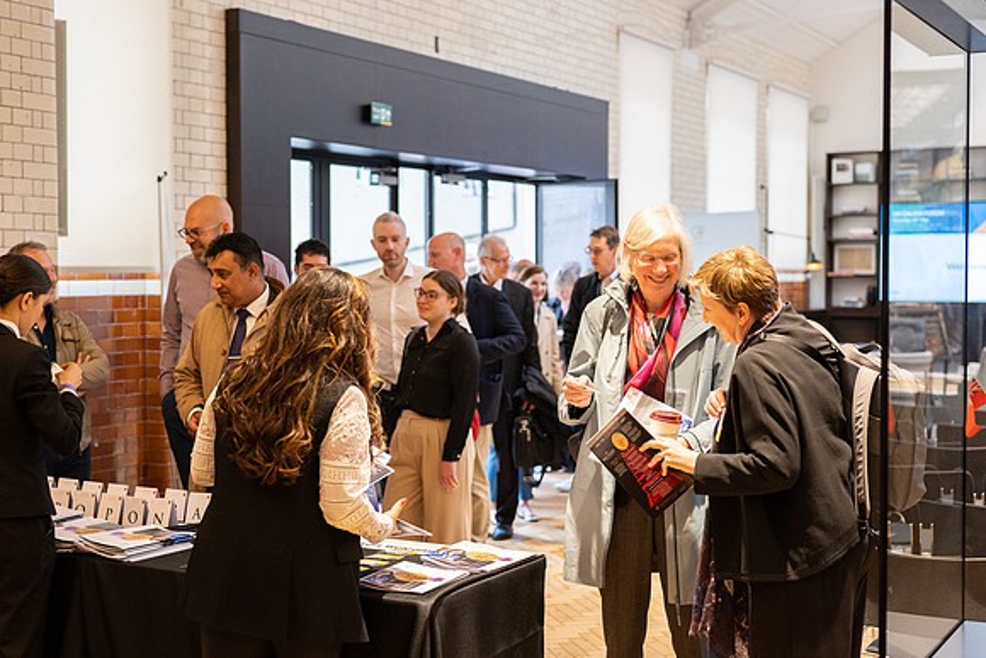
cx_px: 493
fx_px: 1405
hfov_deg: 38.7
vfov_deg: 26.4
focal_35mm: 51
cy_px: 329
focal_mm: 50
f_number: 2.8
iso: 1600
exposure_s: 1/320
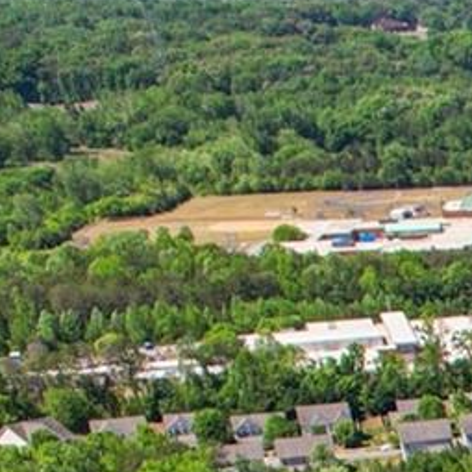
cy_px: 1104
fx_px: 2314
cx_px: 1657
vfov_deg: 10.2
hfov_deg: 8.5
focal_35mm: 150
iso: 120
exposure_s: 1/100
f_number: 2.8
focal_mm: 8.4
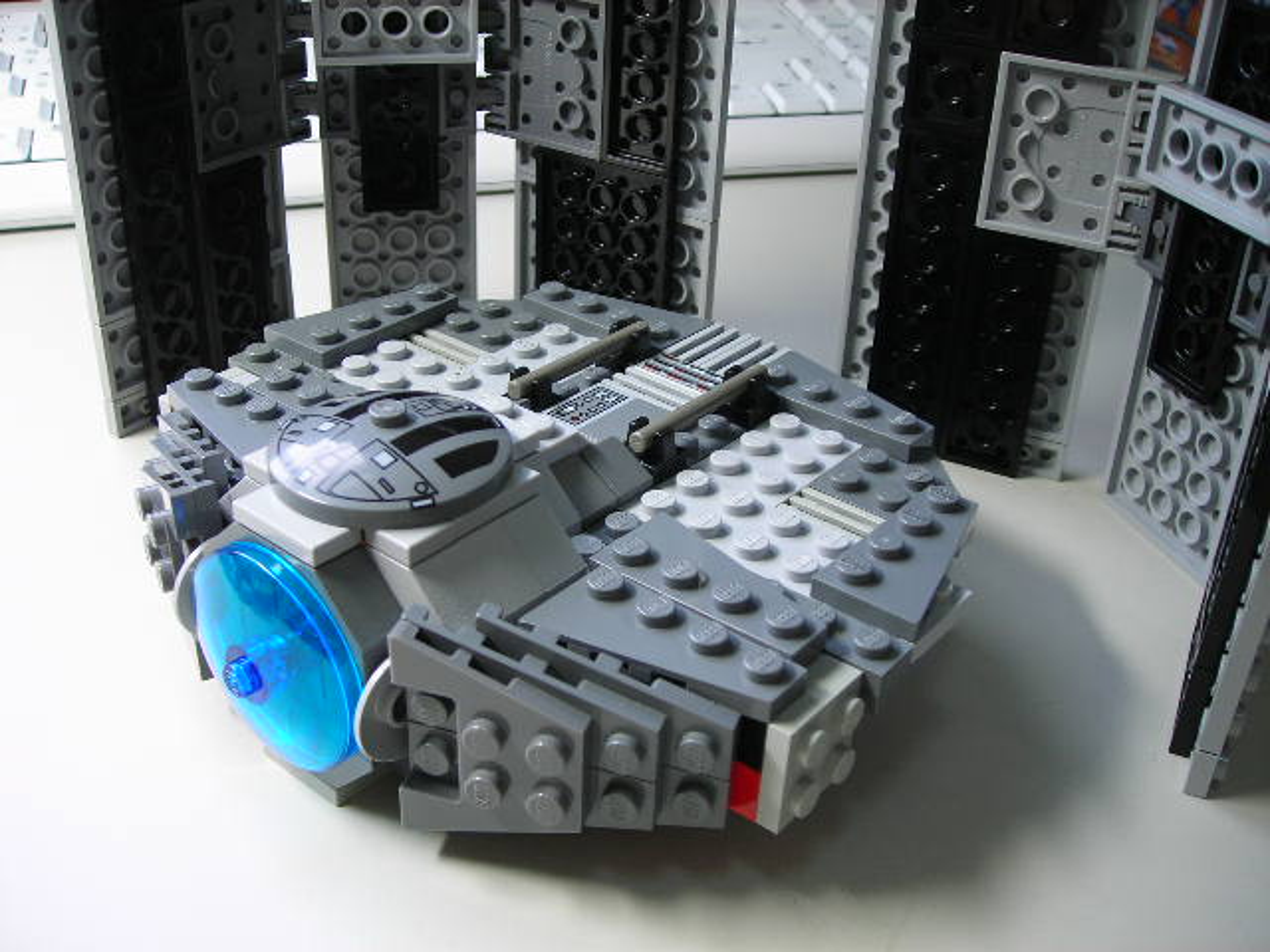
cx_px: 635
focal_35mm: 38
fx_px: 1394
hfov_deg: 49.0
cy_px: 476
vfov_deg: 37.7
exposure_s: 1/14.6
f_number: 3.2
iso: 50
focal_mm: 6.3
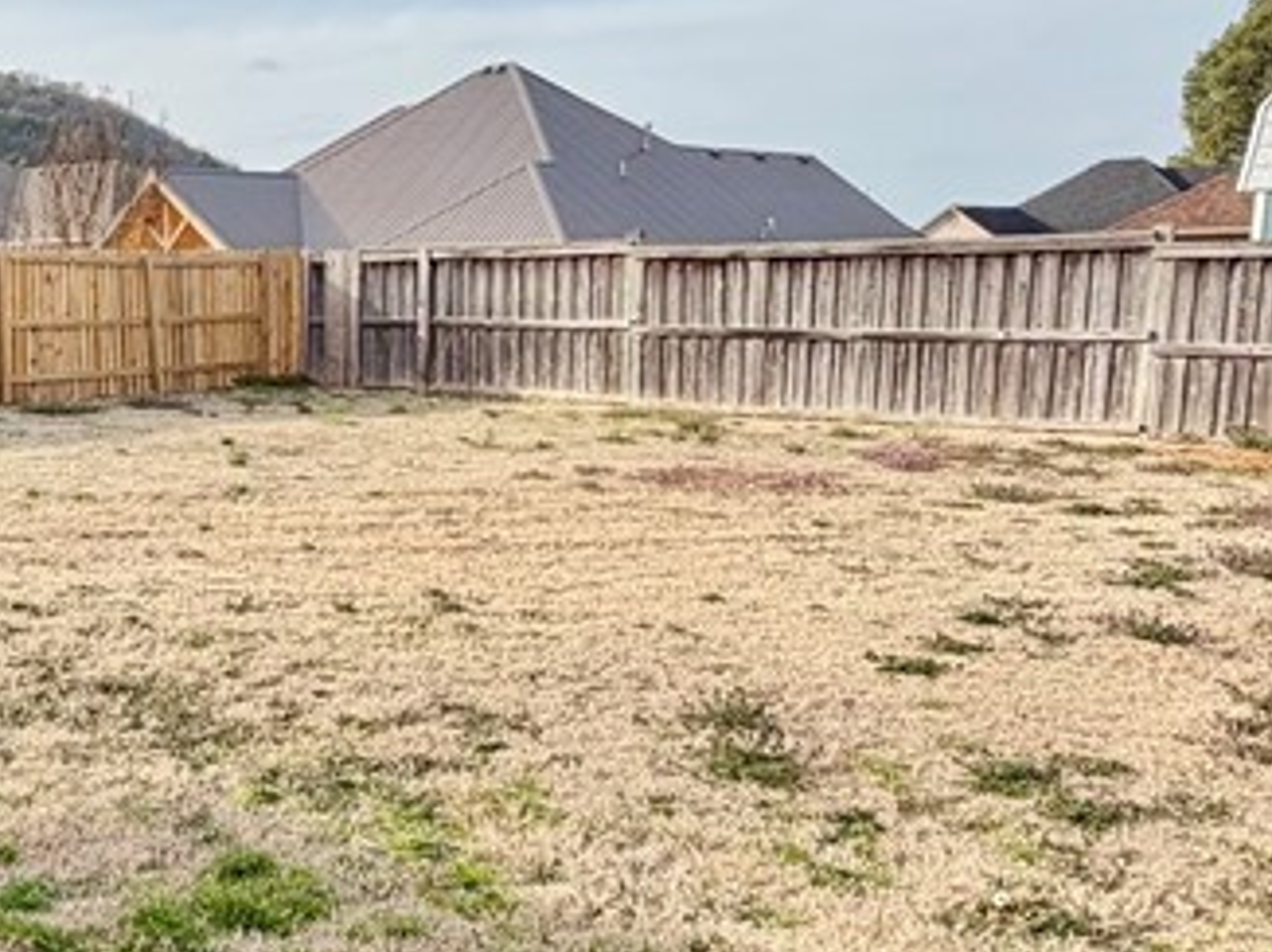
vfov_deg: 32.8
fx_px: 1616
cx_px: 90
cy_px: 550
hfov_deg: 39.4
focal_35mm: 44
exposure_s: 1/770
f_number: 2.2
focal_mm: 2.22
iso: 32
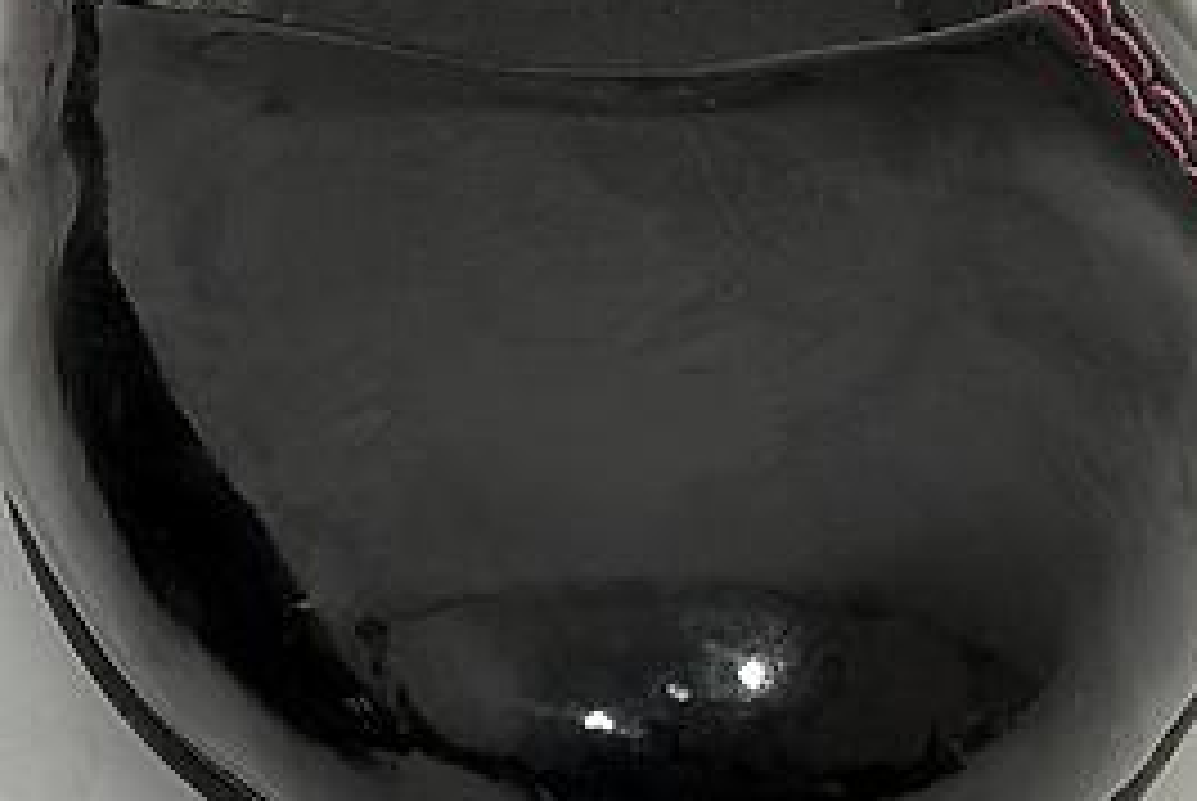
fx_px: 7489
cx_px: -392
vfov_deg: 6.0
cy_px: -526
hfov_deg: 9.0
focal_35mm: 225
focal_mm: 6.76
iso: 64
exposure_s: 1/100
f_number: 1.78
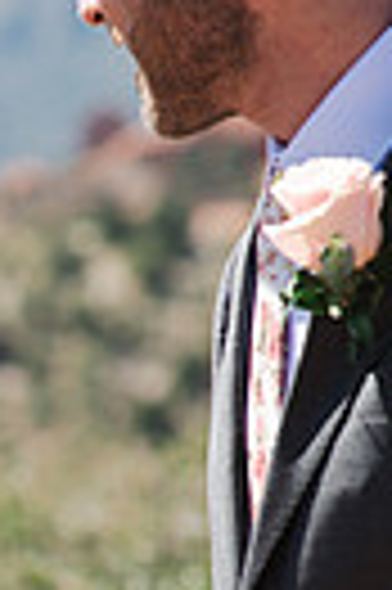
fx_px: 4798
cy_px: 680
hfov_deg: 4.6
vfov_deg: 7.0
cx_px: -196
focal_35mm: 293
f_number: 3.2
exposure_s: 1/800
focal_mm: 85
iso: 100
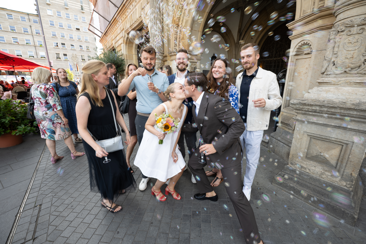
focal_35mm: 14
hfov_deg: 104.3
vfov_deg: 81.2
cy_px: 122
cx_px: 183
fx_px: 142
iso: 125
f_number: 7.1
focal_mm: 14
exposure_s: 1/40
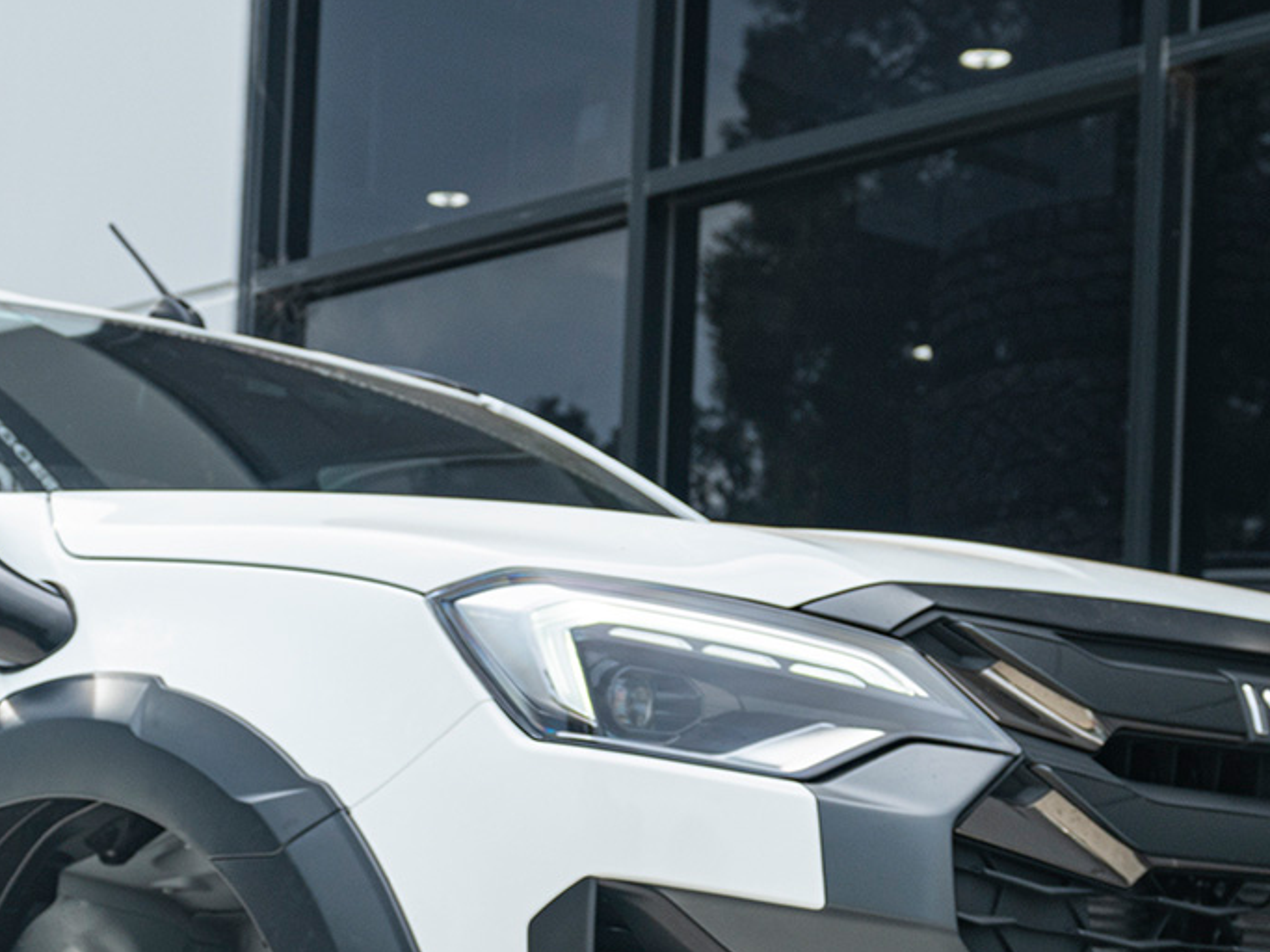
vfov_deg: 18.9
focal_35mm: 76
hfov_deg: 25.2
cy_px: 946
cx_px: 251
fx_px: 2788
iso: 100
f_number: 5
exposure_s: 1/100
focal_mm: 30
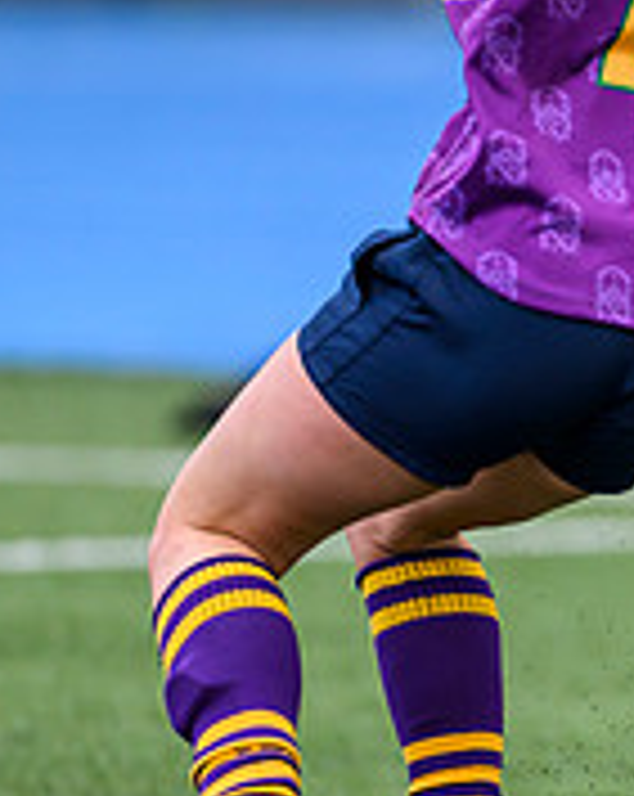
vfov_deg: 1.6
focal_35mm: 1233
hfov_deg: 1.3
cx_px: 1281
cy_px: 245
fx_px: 28995
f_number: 2.8
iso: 500
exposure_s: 1/2000
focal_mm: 400
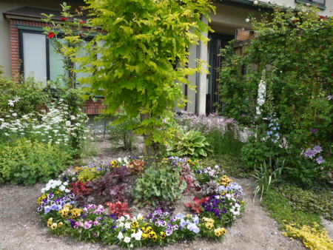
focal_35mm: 28
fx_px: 269
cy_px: 125
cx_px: 166
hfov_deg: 63.4
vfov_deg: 49.8
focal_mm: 14
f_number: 5
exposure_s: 1/400
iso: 100
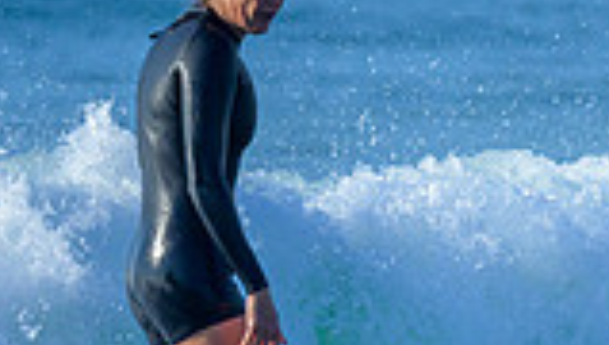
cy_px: 285
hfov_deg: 0.6
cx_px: 260
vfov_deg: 0.3
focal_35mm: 3767
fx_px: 60923
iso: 400
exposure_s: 1/2000
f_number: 6.3
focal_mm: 800
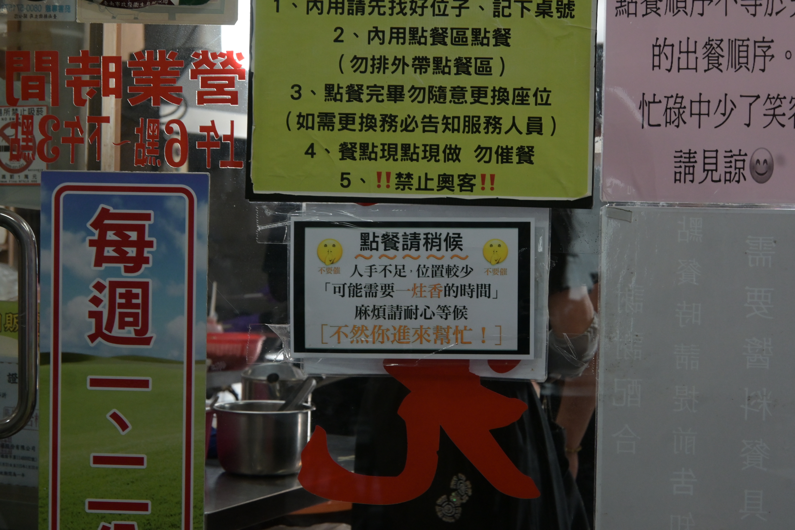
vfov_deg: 18.2
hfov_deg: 27.0
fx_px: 1656
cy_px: 265
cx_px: 398
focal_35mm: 75
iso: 1600
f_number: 6.3
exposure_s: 1/160
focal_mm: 50
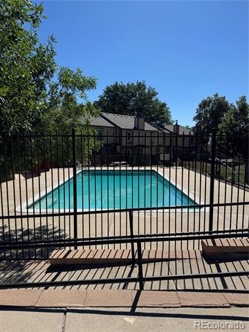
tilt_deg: -5.1
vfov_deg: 71.6
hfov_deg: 56.8
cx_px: 124
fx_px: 230
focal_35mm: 24
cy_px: 166
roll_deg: -0.1
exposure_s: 1/6410
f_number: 1.78
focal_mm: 6.76
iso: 80
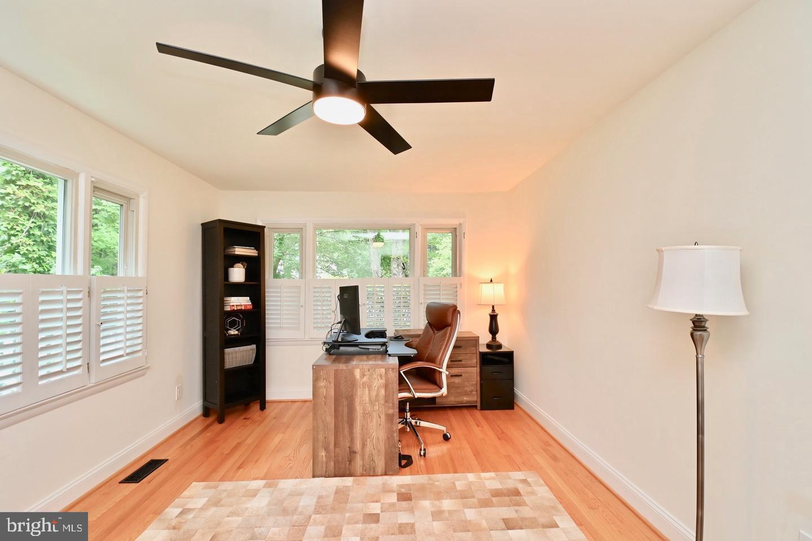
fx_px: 338
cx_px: 406
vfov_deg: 77.3
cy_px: 270
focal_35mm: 15
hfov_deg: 100.4
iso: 200
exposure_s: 1/15
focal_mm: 10
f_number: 7.1
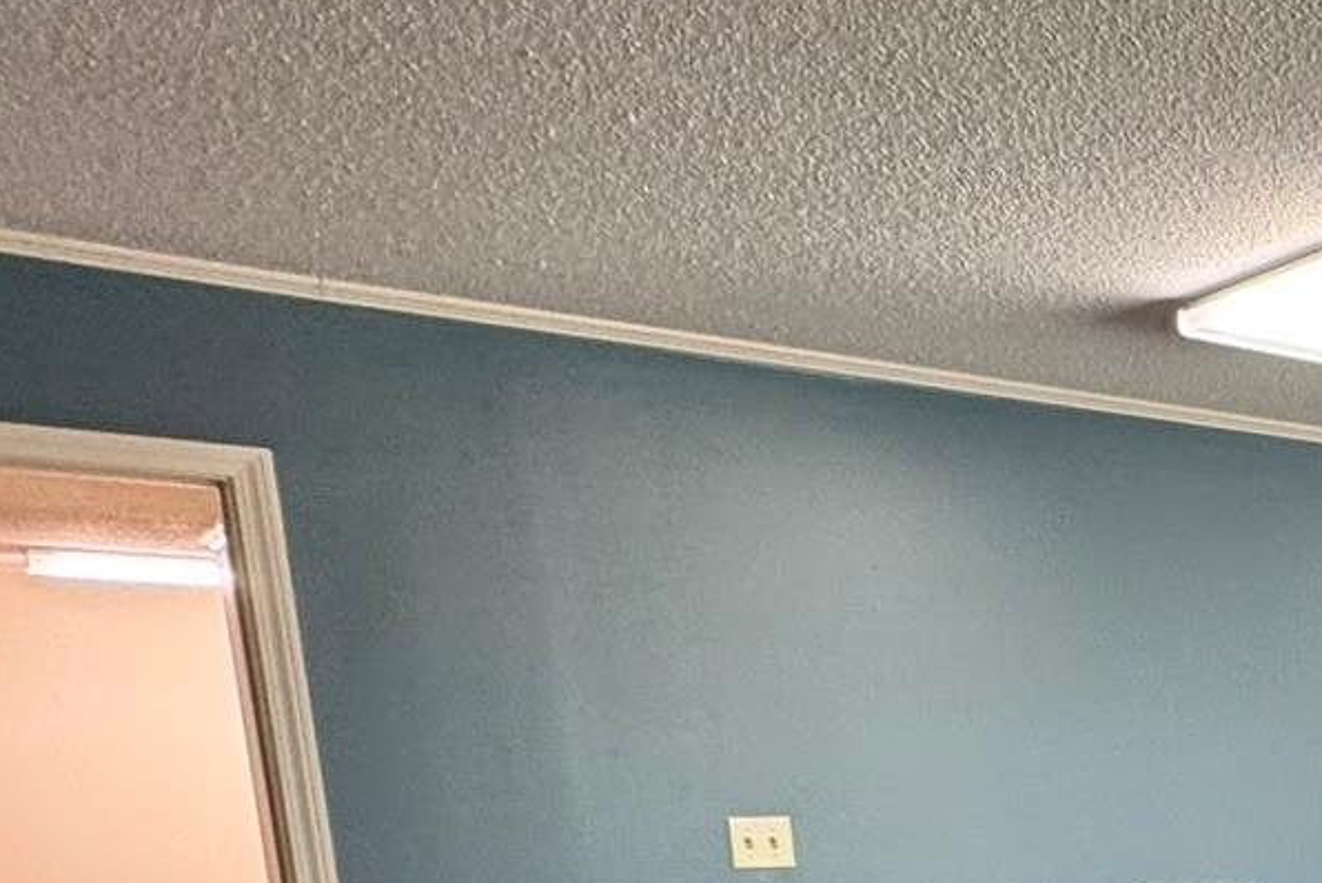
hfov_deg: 25.6
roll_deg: +0.6
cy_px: 1074
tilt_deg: -8.1
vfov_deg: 24.4
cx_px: 2123
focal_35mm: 50
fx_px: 1837
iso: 200
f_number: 2.2
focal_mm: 2.22
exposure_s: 1/60
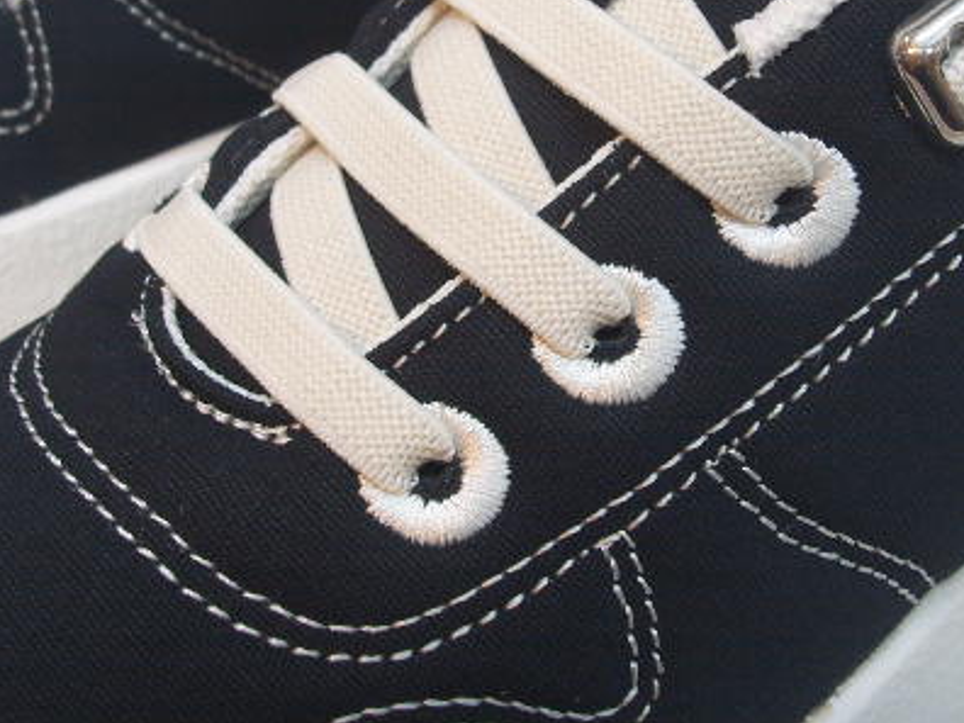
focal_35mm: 63
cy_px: 161
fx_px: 1754
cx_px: 560
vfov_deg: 23.0
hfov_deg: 30.7
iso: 63
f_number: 3.5
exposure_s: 1/15
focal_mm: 6.6
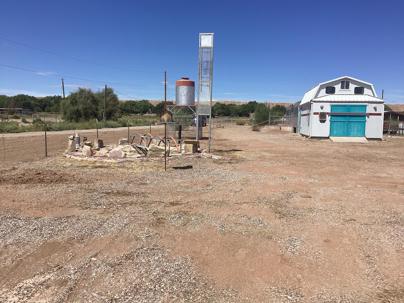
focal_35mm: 31
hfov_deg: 58.4
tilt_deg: -5.3
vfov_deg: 45.4
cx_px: 202
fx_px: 362
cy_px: 152
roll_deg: -1.5
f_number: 2.4
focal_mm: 3.3
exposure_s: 1/2262
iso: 25
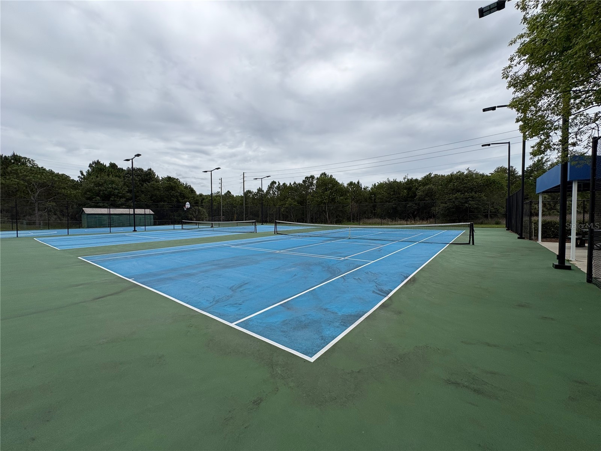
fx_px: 243
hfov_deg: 102.1
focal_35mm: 14
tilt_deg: -2.4
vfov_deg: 85.7
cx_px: 300
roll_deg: +0.0
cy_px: 226
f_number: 2.2
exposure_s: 1/2770
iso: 40
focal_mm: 2.22
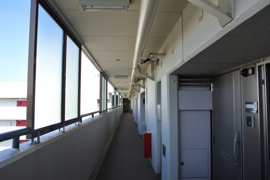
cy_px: 90
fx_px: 203
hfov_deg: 67.3
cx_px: 135
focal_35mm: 27
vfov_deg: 48.0
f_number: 4
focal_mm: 10
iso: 100
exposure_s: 1/320
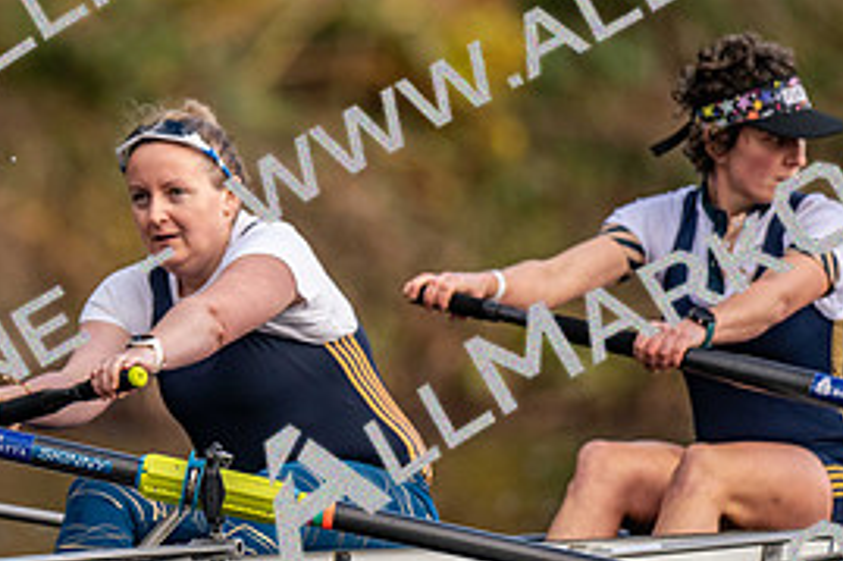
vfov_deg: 1.1
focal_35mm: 1294
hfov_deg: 1.6
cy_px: 277
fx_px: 30281
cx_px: -3
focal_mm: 600
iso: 1000
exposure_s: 1/2500
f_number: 4
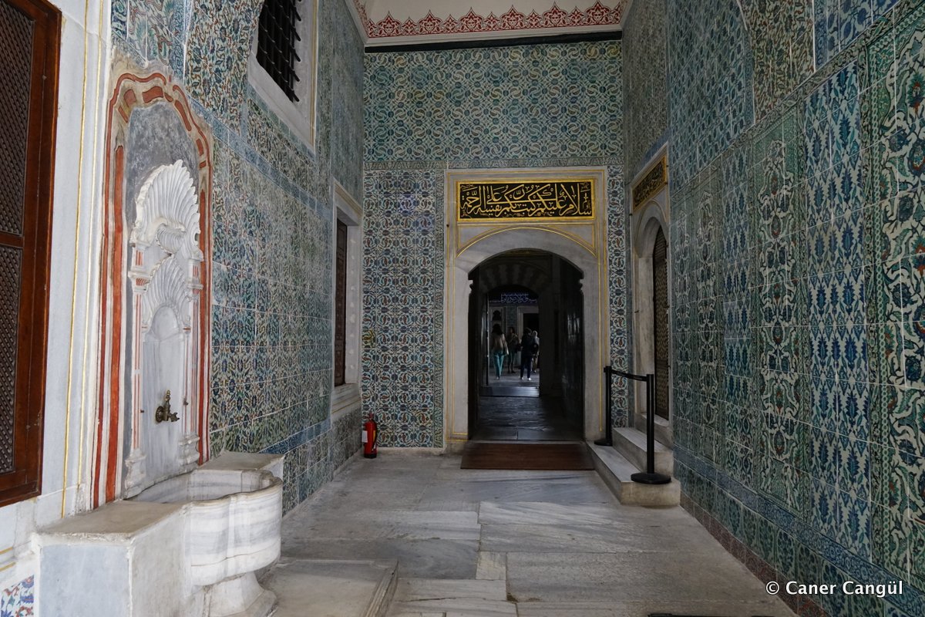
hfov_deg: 73.7
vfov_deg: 53.1
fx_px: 617
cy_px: 308
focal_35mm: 24
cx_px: 462
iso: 3200
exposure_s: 1/60
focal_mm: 24
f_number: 7.1
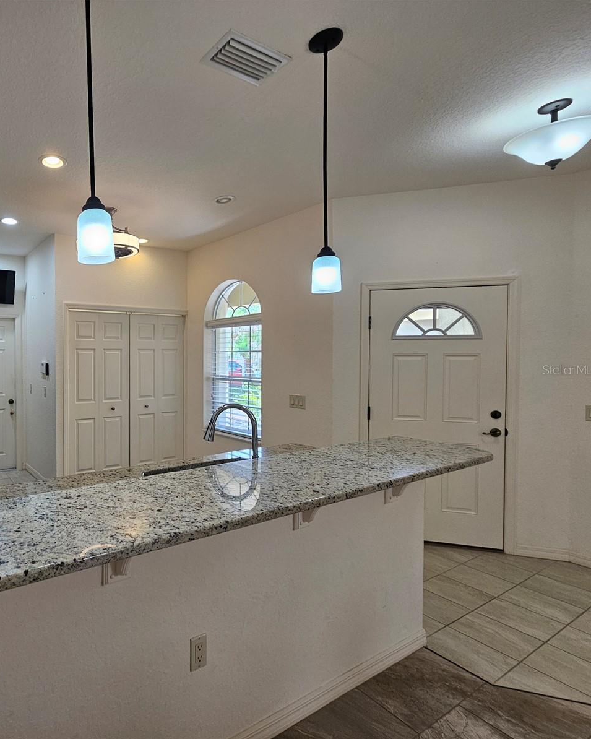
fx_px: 372
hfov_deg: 68.4
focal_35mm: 17
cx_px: 106
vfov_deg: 89.6
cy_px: 370
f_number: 2.2
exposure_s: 1/60
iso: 64
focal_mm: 2.2
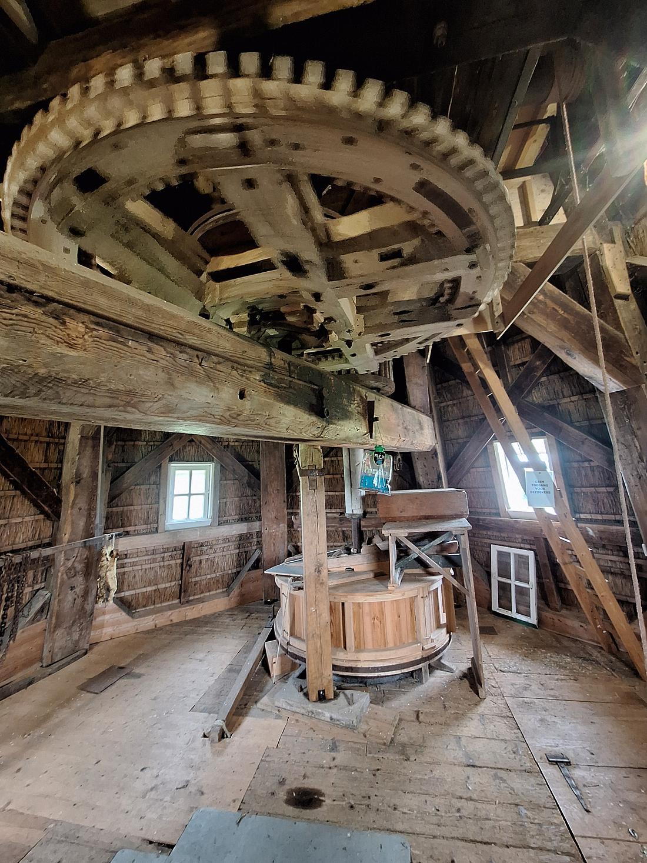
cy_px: 432
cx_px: 324
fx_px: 324
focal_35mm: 13
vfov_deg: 106.2
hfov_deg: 89.9
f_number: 2.2
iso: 320
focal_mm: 1.74
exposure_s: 1/25
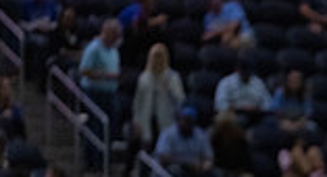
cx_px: 438
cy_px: 256
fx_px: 6849
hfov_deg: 2.7
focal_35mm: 797
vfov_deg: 1.5
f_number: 2.8
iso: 4000
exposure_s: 1/1250
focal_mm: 200
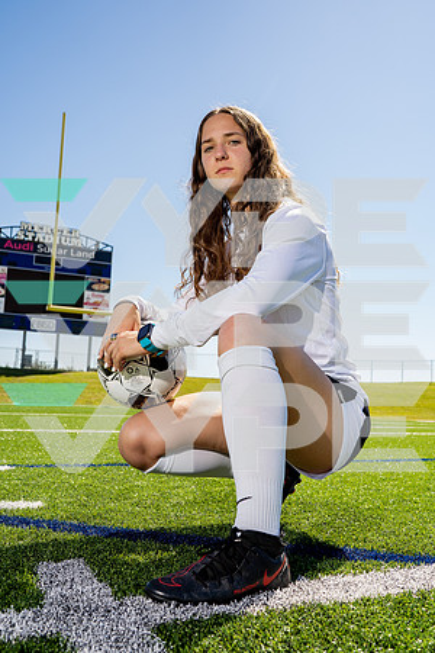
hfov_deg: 37.9
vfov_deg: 54.4
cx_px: 218
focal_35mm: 35
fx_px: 634
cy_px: 326
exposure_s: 1/250
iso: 80
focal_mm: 35
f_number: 6.3
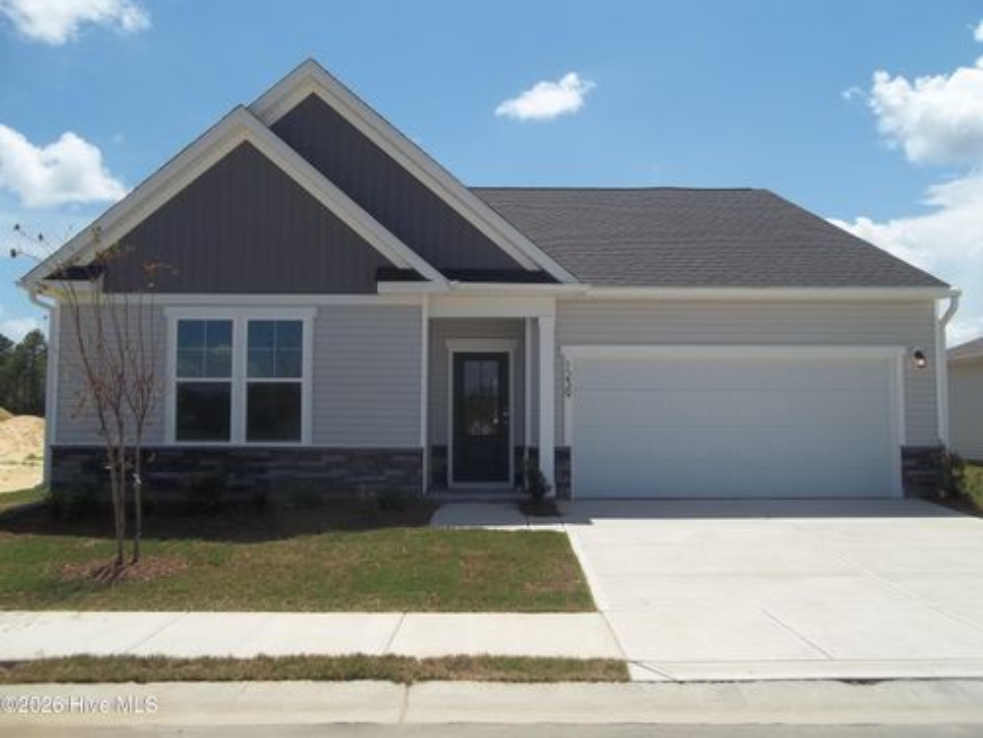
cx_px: 492
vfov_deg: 44.2
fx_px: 909
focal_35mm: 32
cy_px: 369
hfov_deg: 56.8
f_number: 8.8
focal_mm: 5.7
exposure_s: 1/250
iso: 64
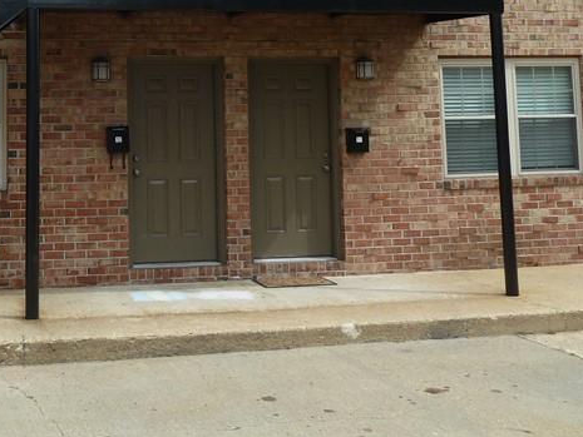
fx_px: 927
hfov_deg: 33.8
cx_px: 107
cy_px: 19
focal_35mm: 55
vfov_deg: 25.5
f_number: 4
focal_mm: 4.1
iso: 80
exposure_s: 1/250
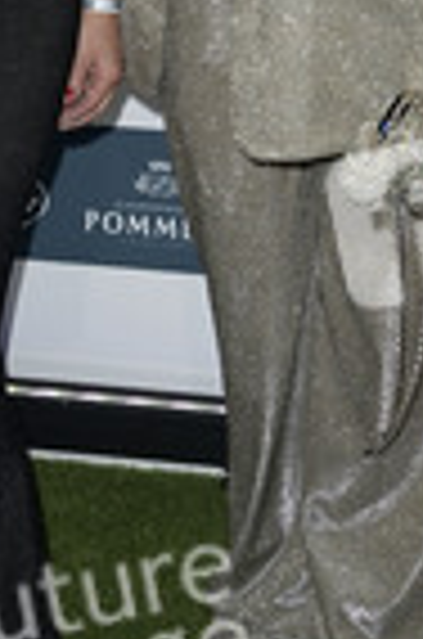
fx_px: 2798
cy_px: -22
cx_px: 148
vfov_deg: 12.8
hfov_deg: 8.6
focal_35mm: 158
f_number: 6.3
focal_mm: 56
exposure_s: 1/250
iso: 640
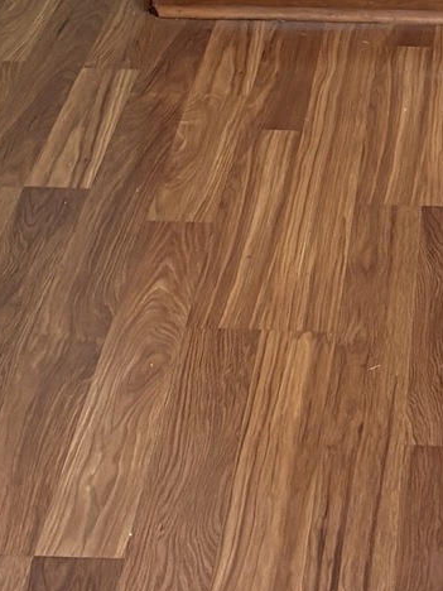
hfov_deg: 11.5
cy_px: -445
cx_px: 398
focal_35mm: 128
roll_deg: +0.7
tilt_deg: -7.5
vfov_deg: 13.9
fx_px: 2184
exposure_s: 1/60
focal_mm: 5.96
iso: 250
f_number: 1.6
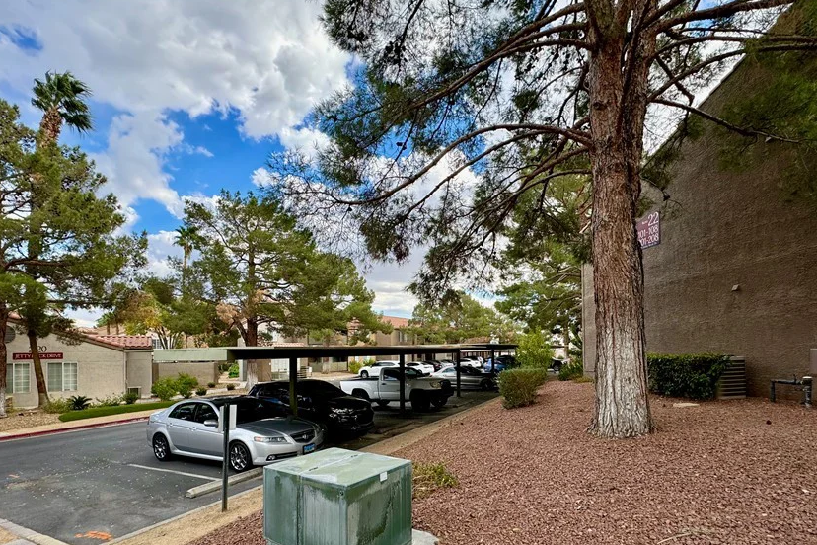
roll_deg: +0.4
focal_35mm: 18
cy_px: 350
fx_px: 408
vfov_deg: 66.1
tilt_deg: -0.7
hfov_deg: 90.0
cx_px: 414
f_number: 2.2
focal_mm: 2.22
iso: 40
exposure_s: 1/352
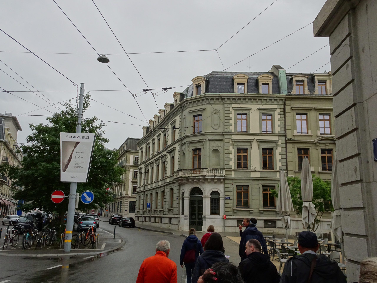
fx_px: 327
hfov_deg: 60.0
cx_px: 188
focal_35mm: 30
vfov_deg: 46.8
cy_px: 142
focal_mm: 5.09
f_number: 3.5
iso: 80
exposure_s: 1/200
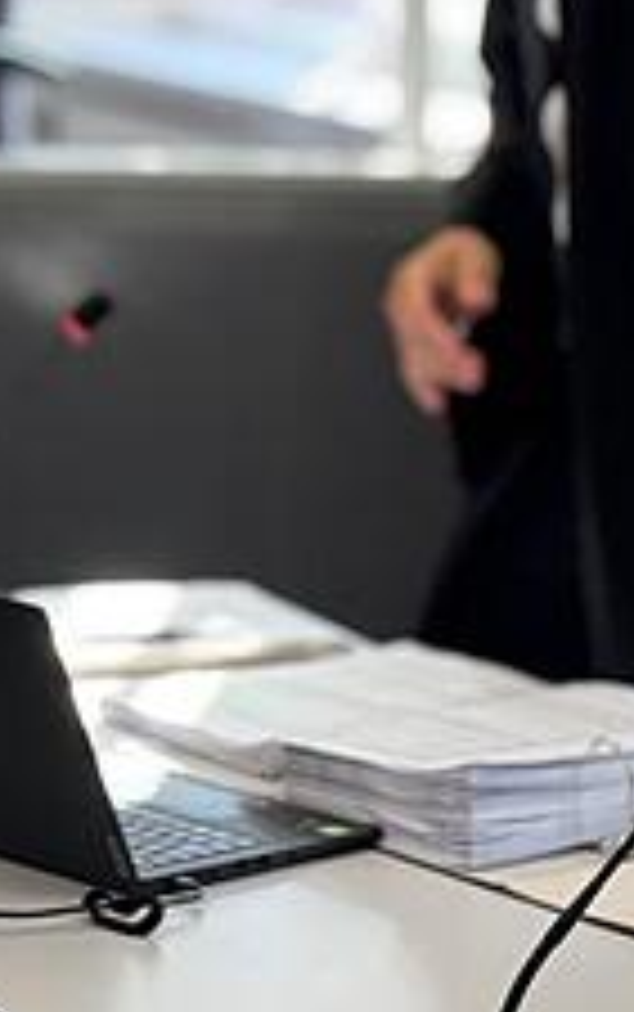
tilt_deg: -4.9
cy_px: 99
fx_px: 4994
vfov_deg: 11.5
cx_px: 45
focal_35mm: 181
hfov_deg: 7.2
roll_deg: -0.3
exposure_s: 1/121
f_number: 1.78
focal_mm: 6.76
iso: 50
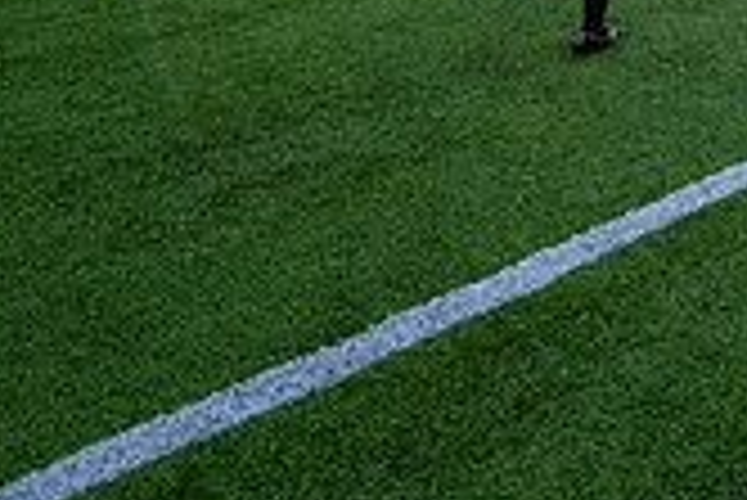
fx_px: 1018
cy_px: -277
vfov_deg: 22.1
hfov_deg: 33.4
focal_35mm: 49
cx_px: 882
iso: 500
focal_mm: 14
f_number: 4
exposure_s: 1/500
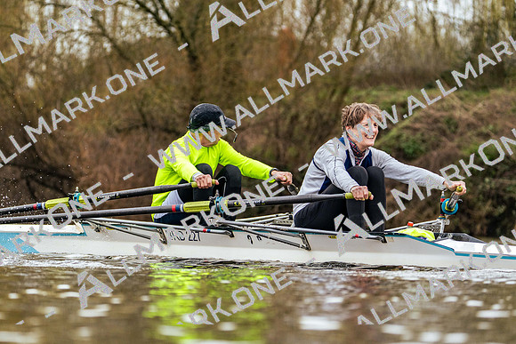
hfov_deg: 8.7
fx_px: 3383
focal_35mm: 236
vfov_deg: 5.8
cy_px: 172
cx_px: 258
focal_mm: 236
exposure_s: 1/2000
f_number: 6.3
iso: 2000
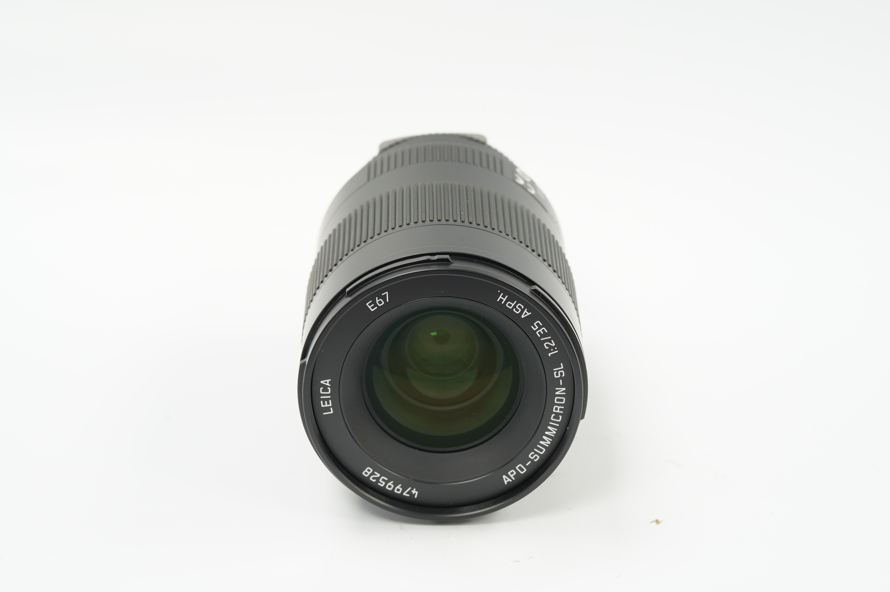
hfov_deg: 22.6
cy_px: 296
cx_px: 445
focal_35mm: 90
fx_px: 2223
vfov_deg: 15.2
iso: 1000
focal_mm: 90
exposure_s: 1/10
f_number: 11
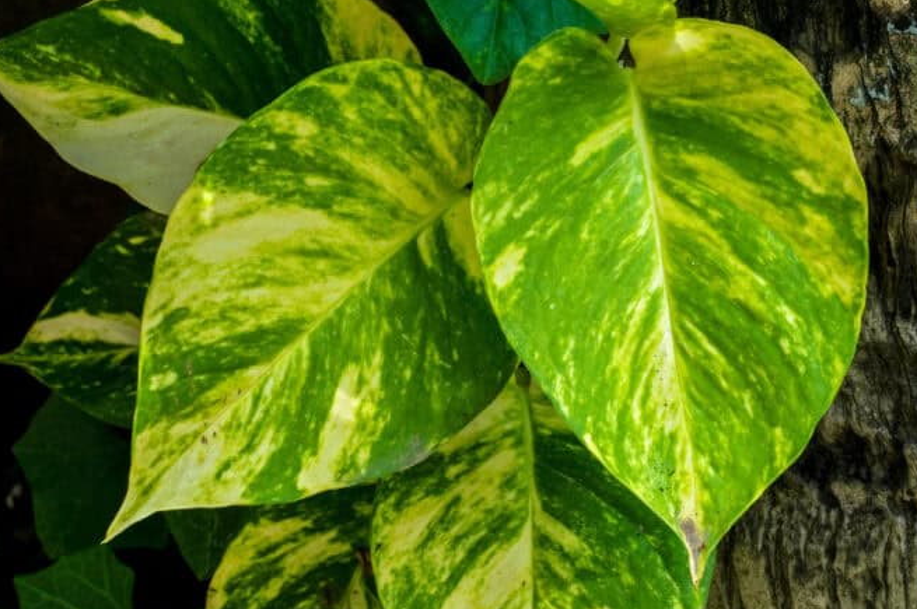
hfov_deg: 23.1
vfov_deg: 15.5
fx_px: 2239
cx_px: 507
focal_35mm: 88
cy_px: 263
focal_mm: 50
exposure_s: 1/80
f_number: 11
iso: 200
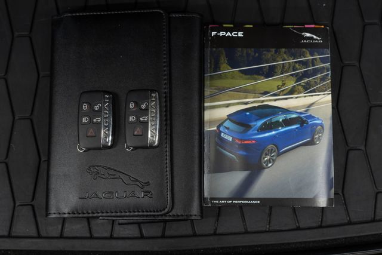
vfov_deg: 31.9
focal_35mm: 42
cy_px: 128
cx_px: 191
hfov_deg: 46.4
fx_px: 446
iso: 400
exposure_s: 1/40
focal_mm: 28
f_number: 3.2
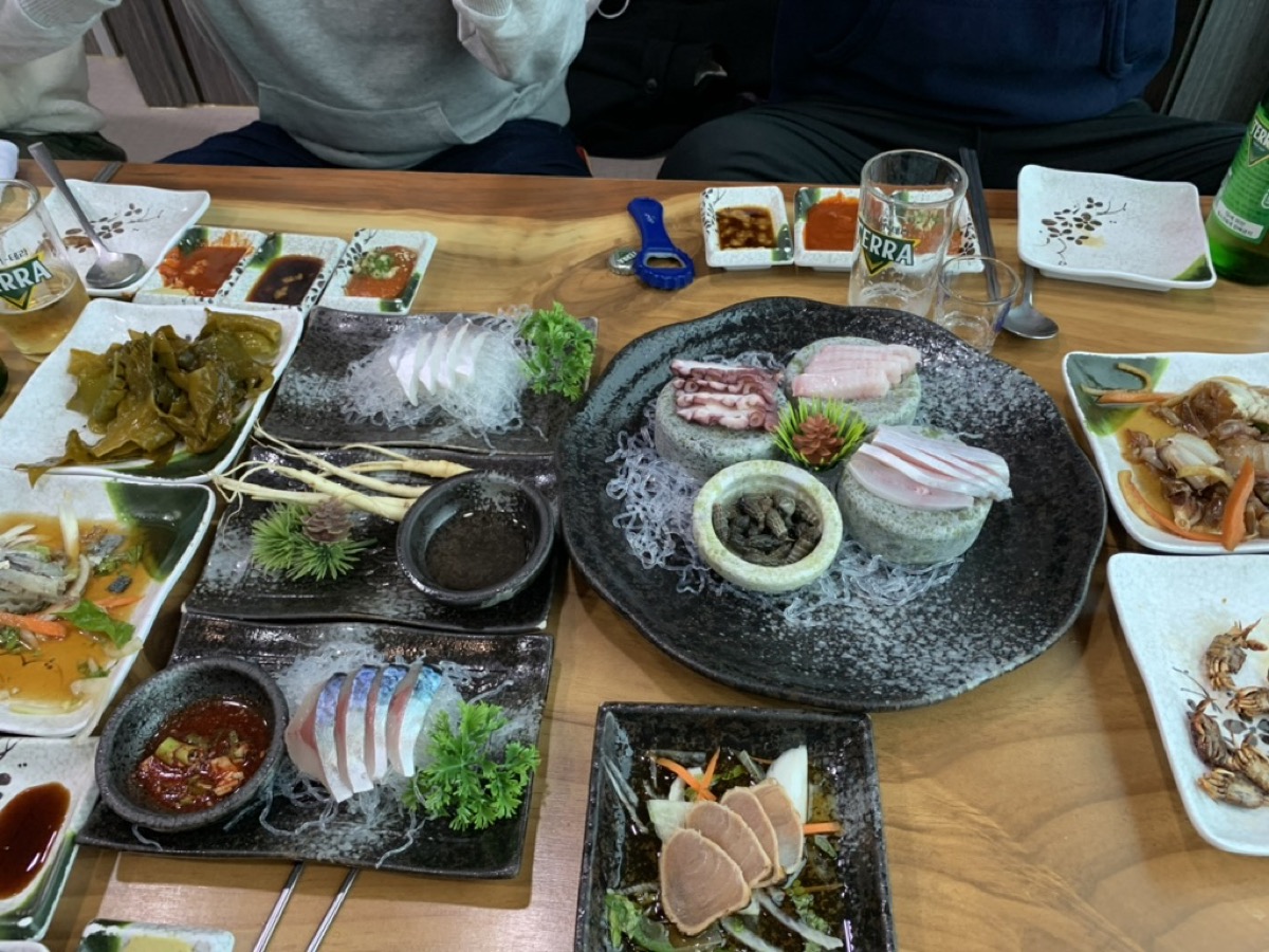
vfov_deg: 53.1
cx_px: 634
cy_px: 476
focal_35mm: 26
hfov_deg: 67.3
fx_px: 953
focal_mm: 4.25
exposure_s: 1/60
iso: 160
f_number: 1.8
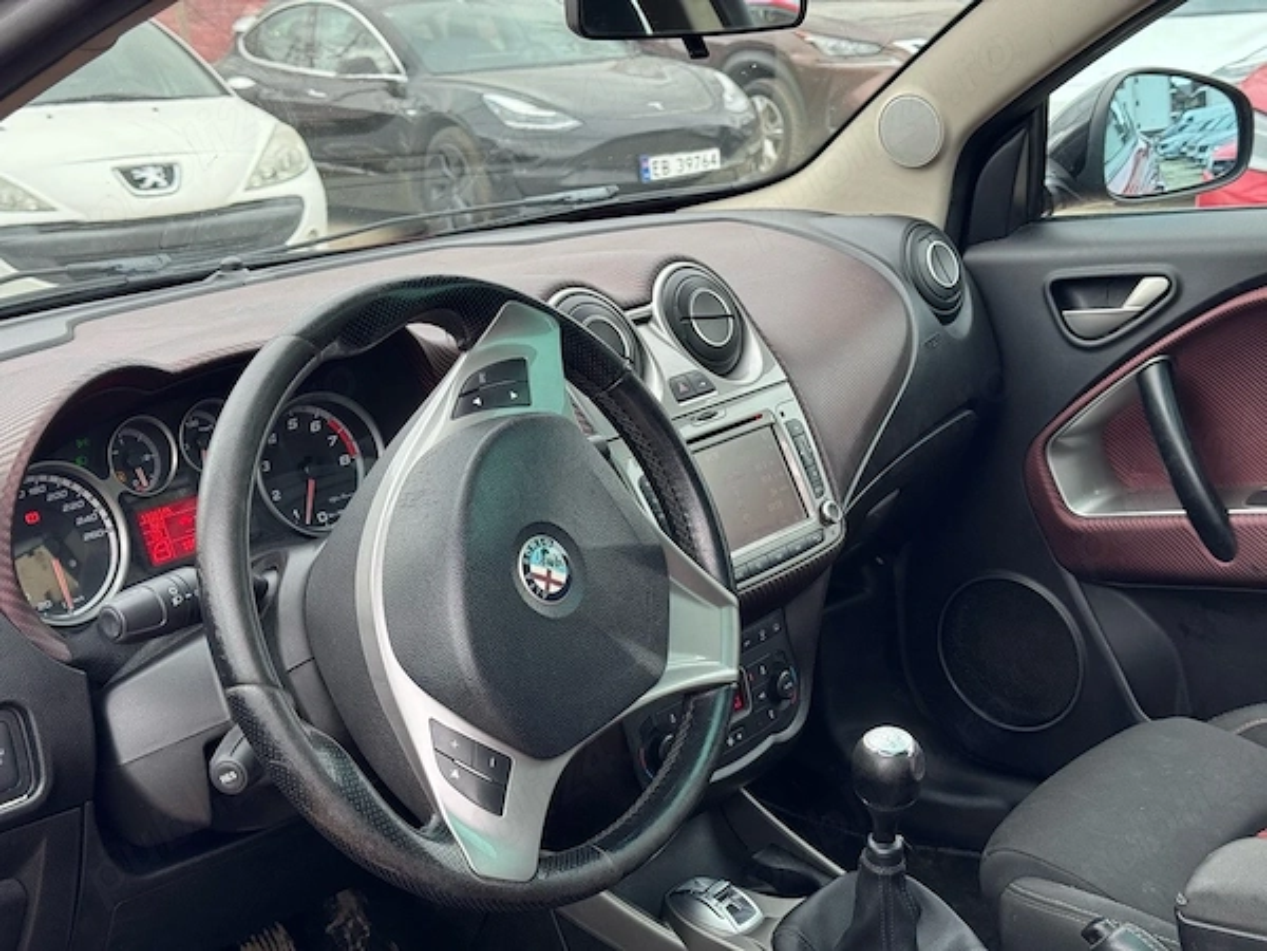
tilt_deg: -14.9
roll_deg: +4.7
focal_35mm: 48
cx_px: 634
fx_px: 1757
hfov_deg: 39.7
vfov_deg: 30.3
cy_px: 476
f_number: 1.78
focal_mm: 6.76
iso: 50
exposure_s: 1/182
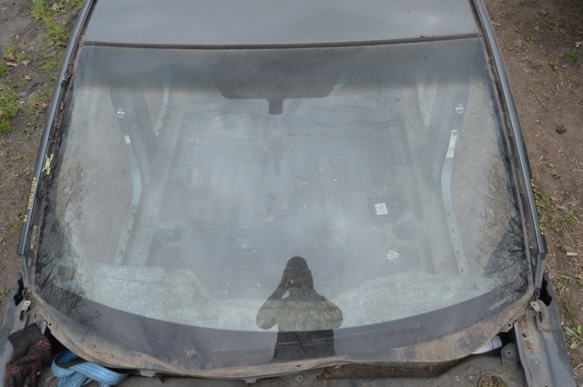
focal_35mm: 27
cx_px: 292
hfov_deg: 67.4
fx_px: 437
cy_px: 194
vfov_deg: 47.8
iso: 100
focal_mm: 18
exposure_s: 1/160
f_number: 6.3
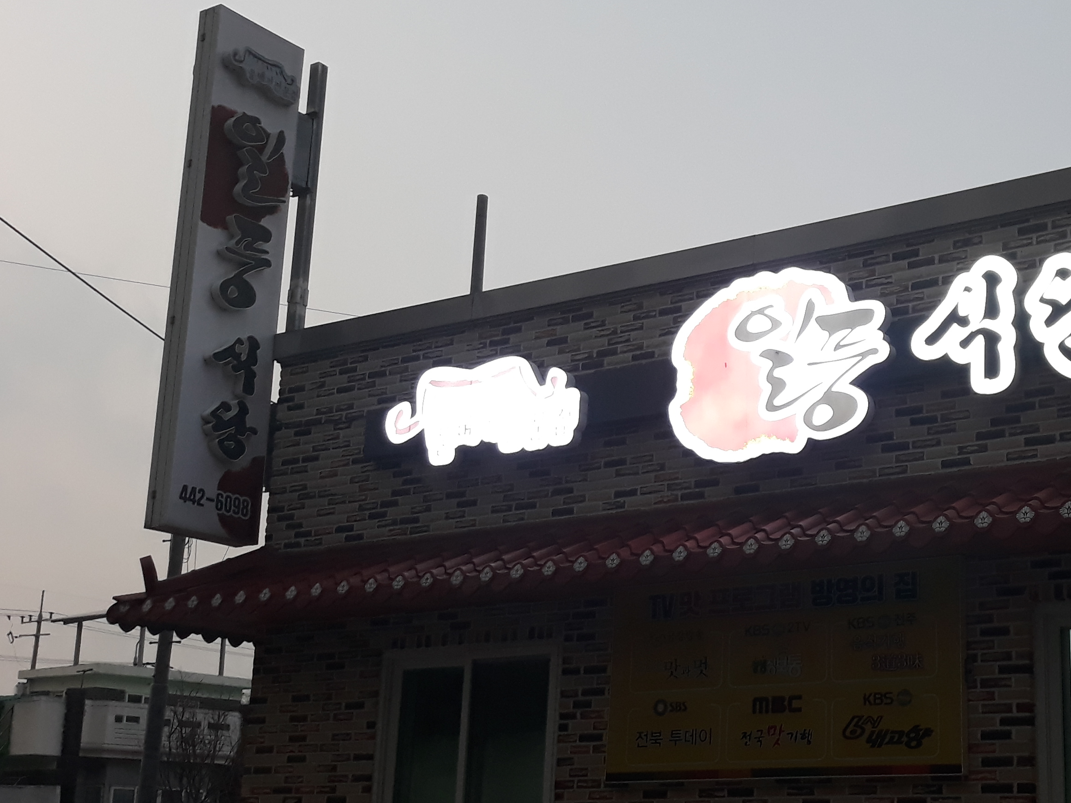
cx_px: 875
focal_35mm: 48
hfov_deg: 38.0
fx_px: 1485
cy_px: 467
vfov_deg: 30.2
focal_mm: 3.71
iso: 80
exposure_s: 1/40
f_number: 1.7
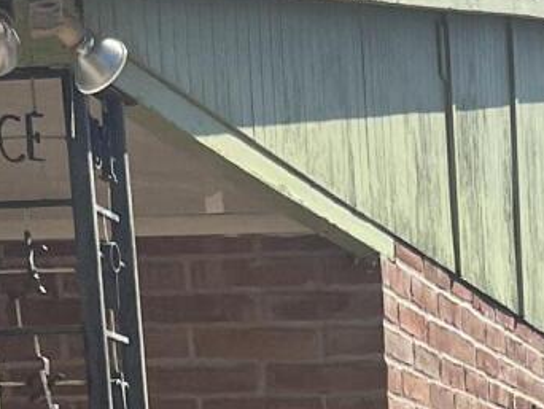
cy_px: 1187
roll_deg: +2.9
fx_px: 2390
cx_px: 781
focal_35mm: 152
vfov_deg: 8.4
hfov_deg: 12.4
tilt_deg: -10.5
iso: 50
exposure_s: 1/5882
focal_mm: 5.7
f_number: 1.5
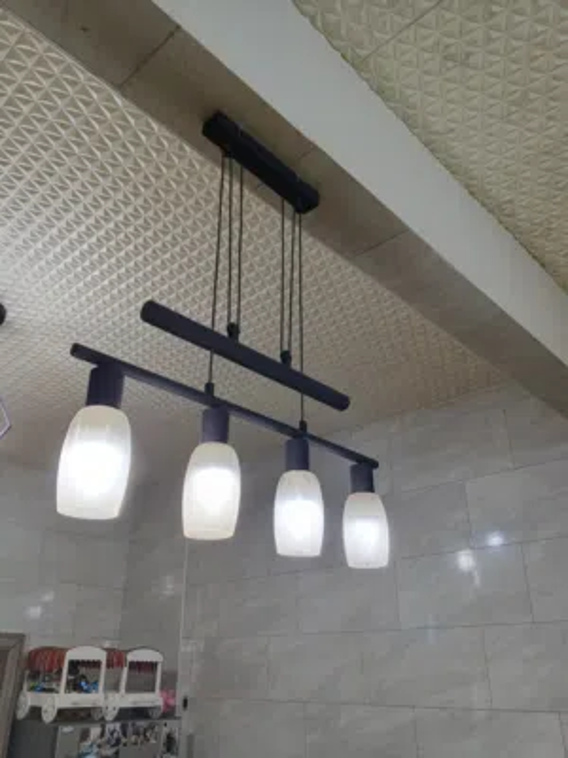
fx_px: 503
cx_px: 284
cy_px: 379
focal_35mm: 23
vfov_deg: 73.9
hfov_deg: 58.9
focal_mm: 4.09
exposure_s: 1/50
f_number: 1.6
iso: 283
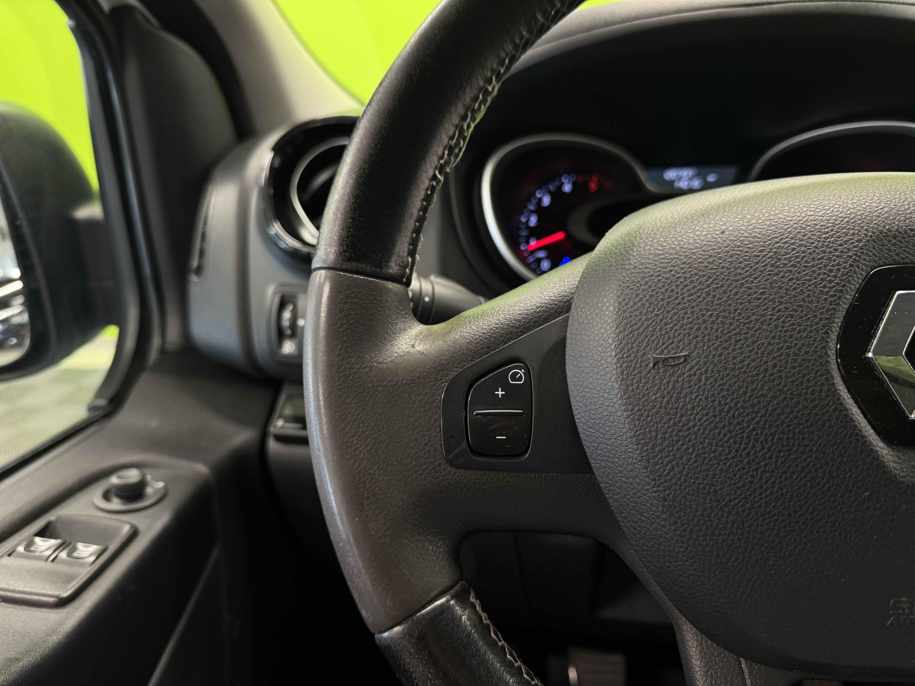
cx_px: 458
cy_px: 343
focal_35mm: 24
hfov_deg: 71.6
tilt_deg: -25.1
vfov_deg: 56.8
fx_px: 634
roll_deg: +4.5
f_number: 1.78
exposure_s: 1/50
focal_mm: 6.76
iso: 200
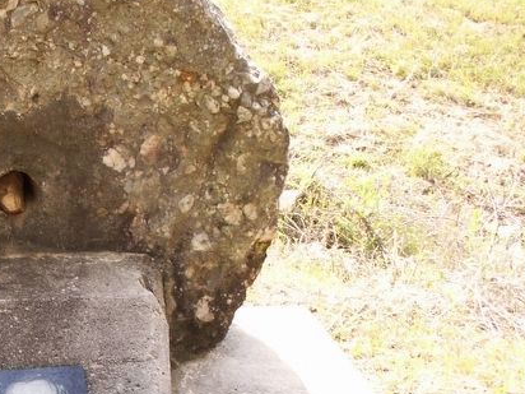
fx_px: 1031
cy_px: 375
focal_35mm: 68
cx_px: 25
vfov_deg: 21.0
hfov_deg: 27.3
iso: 50
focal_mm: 5.86
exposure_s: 1/80
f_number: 4
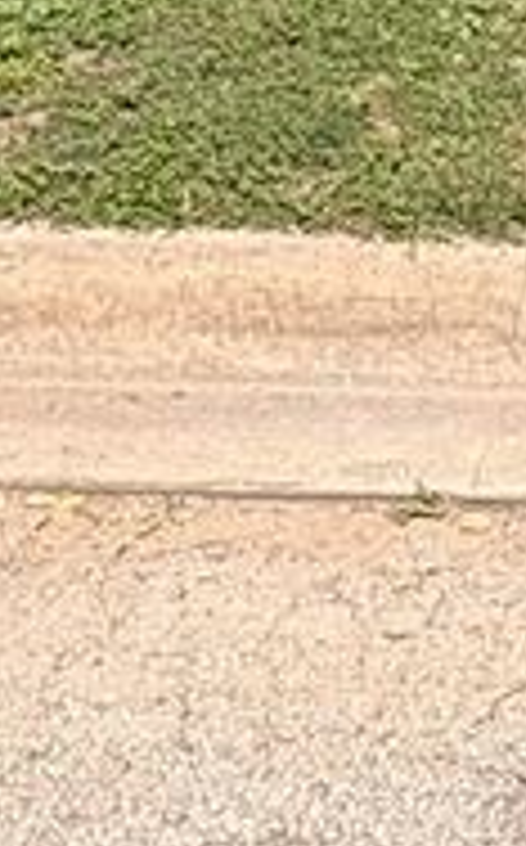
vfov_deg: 16.2
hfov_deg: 11.7
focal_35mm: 108
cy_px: -686
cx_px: 746
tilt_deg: -2.2
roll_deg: +0.3
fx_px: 2485
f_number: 2.2
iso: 50
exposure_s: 1/1789
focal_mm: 2.22
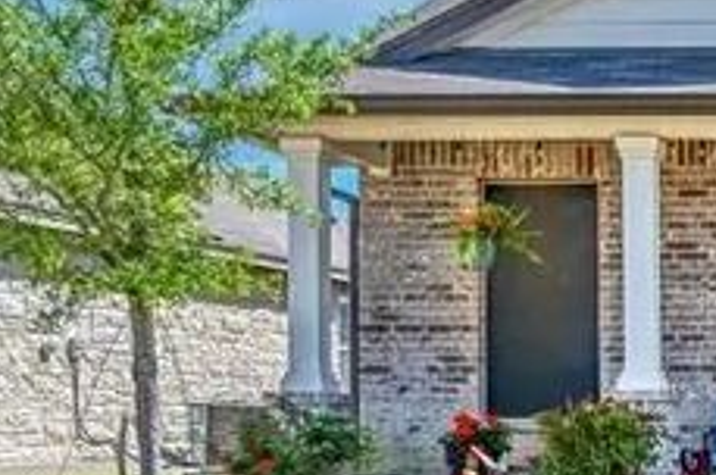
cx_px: 1097
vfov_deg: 15.4
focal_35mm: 87
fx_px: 1733
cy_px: 444
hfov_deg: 19.9
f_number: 8
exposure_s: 1/320
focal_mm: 19.5
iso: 100
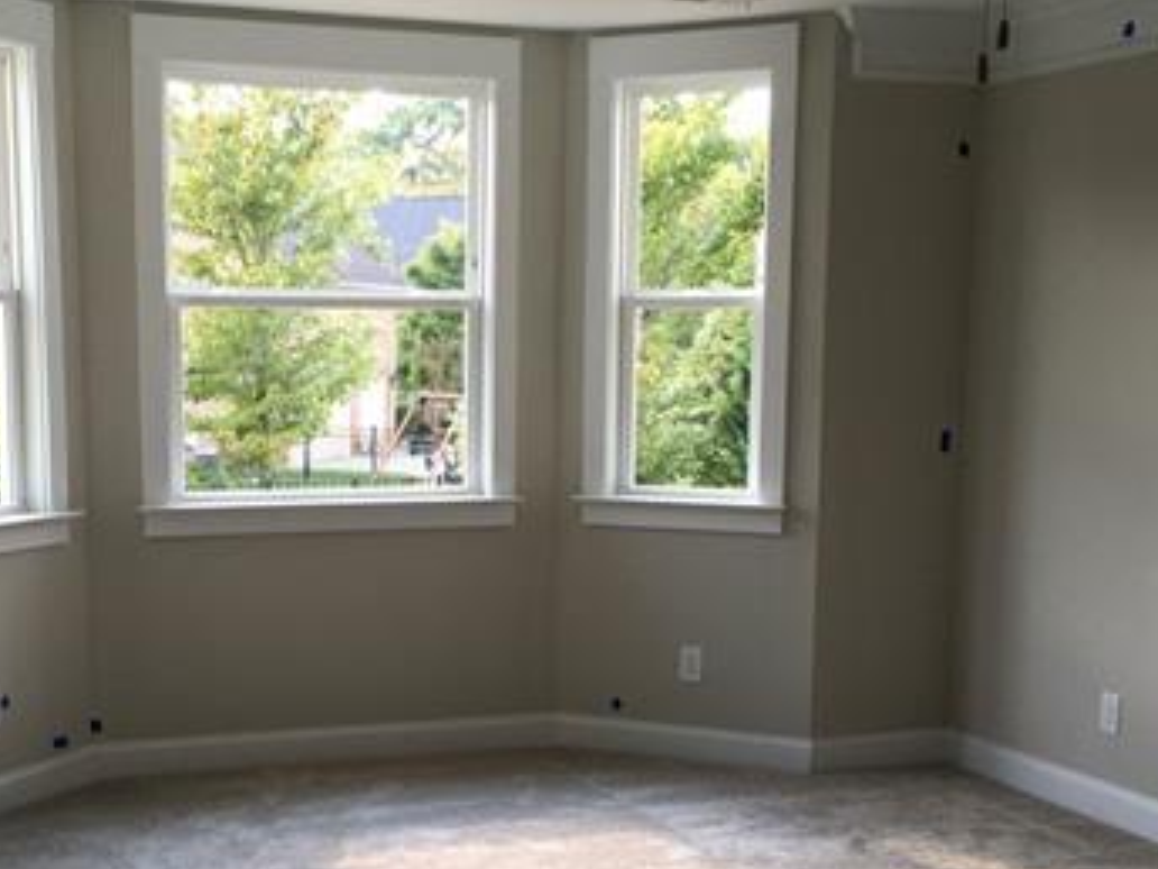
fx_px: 1806
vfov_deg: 26.7
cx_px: 458
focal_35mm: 54
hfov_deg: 35.4
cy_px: 640
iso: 32
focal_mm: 4.15
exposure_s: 1/60
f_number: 2.2
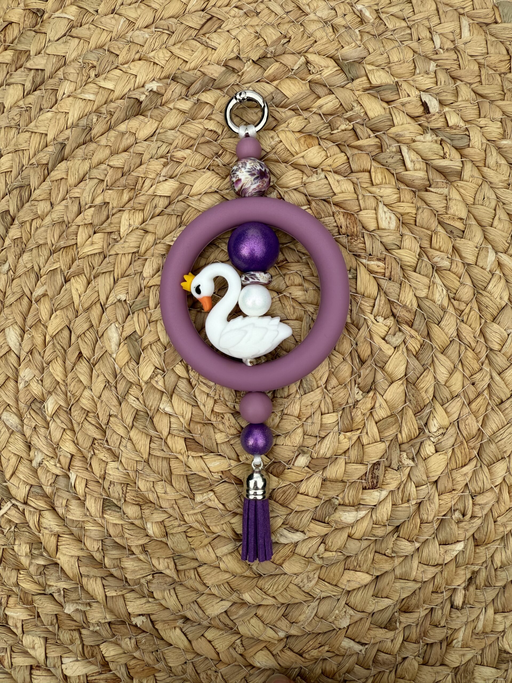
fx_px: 473
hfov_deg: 56.8
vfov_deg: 71.6
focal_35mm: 24
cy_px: 342
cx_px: 256
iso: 40
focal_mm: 2.22
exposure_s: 1/1724
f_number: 2.2
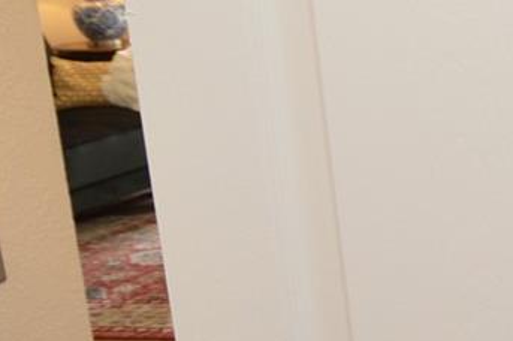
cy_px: 185
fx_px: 1196
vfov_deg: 16.2
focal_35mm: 84
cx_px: 1065
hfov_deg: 16.9
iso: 400
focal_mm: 12
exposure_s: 1/60
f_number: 4
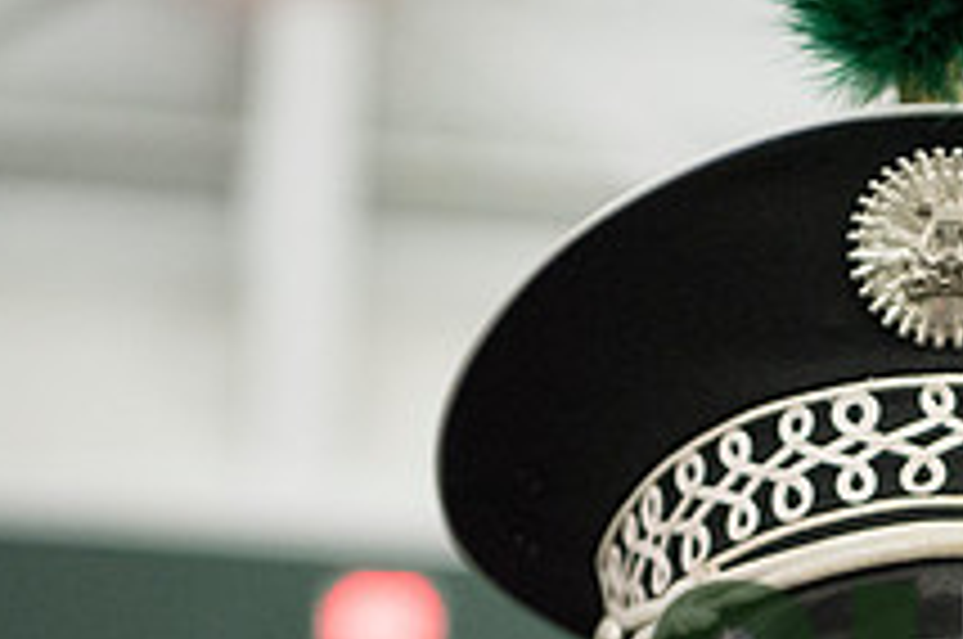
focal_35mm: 190
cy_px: 794
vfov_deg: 7.1
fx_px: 5075
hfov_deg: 10.7
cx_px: 990
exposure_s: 1/320
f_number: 3.2
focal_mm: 70
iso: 3200
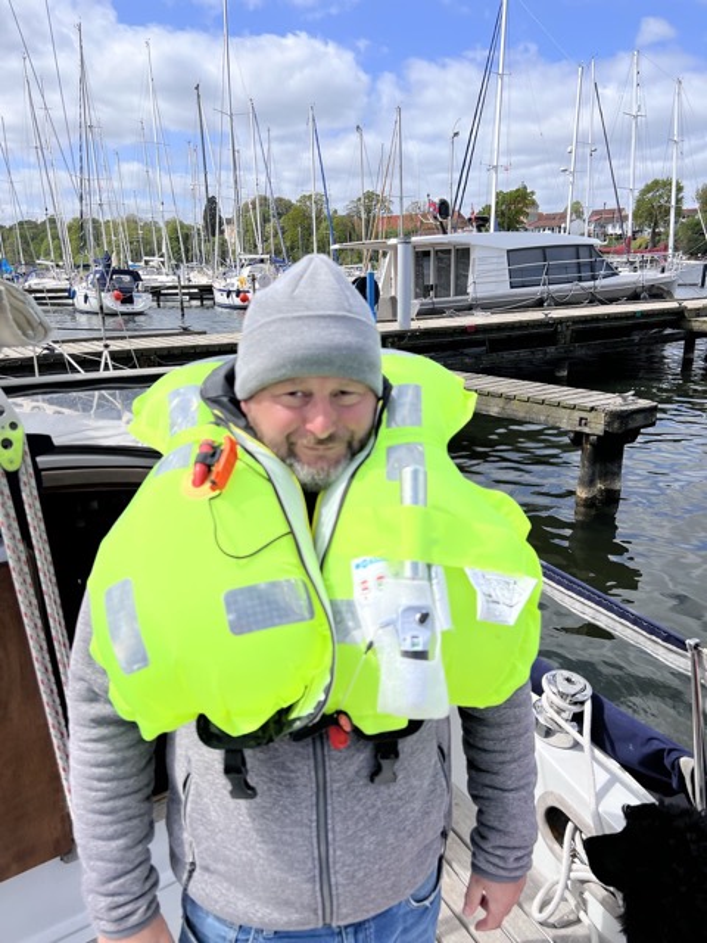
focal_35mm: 26
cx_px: 354
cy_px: 472
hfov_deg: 53.1
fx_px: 708
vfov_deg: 67.3
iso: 50
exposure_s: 1/4831
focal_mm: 5.7
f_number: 1.5
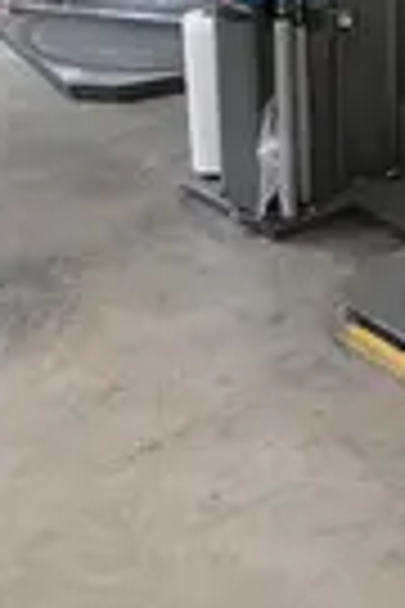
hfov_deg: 17.6
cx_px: 574
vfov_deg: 25.8
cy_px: -104
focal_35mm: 71
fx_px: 1198
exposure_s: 1/250
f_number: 1.8
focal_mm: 8.8
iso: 2000
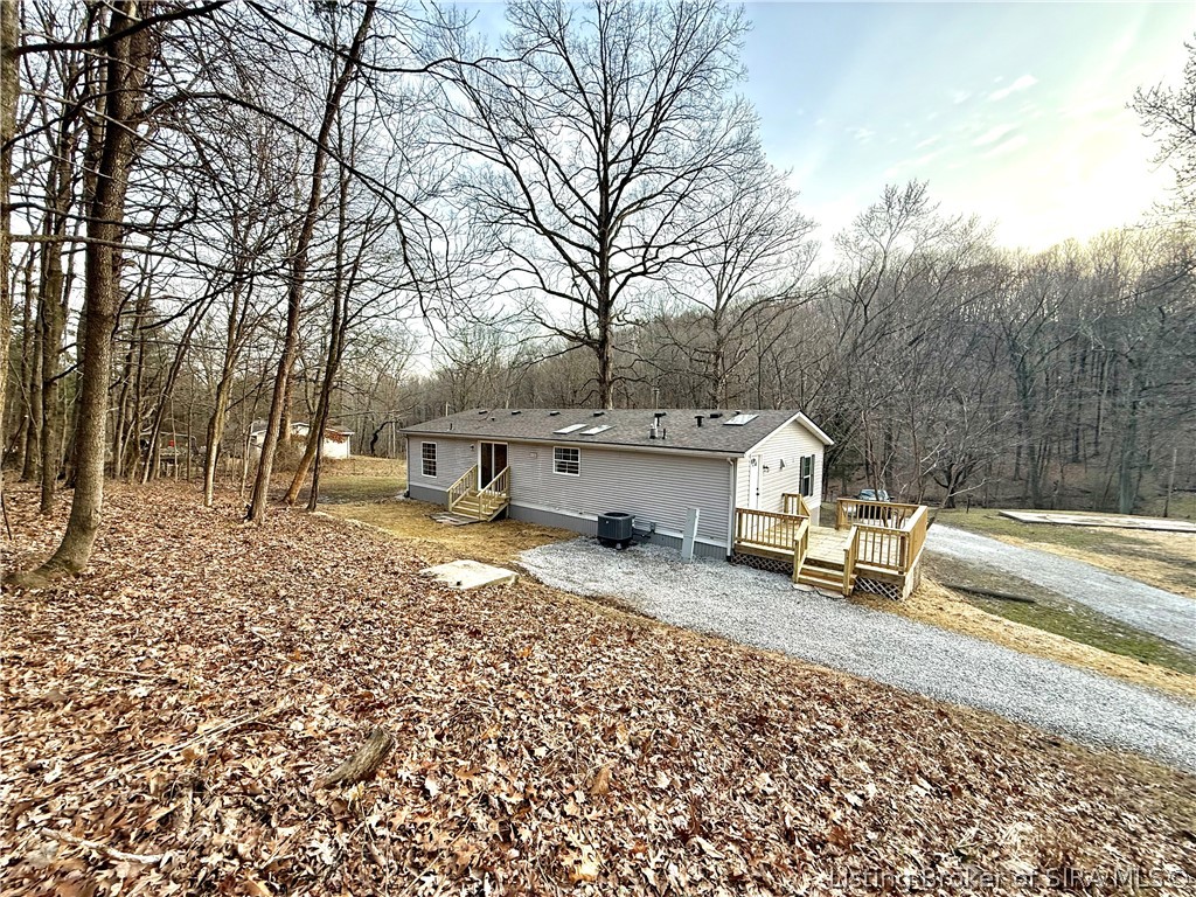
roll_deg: -0.7
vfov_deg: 85.7
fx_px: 484
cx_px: 598
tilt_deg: -3.6
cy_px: 448
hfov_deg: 102.1
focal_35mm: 14
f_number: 2.2
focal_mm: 2.22
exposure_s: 1/211
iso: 64
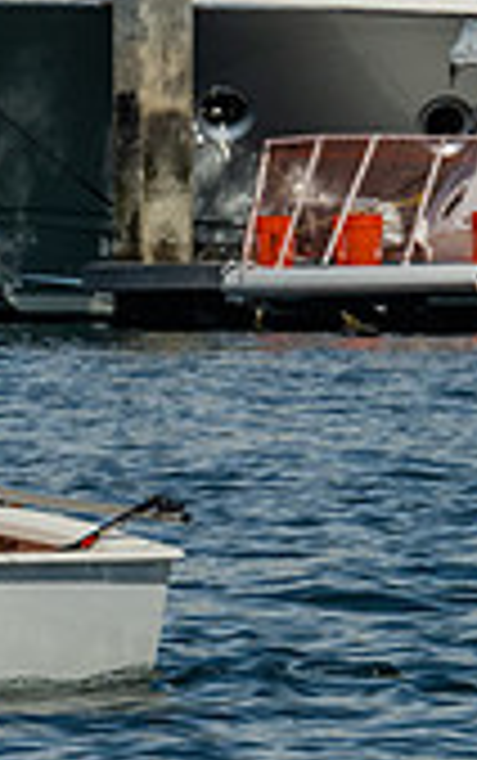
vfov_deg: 3.6
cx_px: -431
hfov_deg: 2.2
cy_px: 74
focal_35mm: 591
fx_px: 12261
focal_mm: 115
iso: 250
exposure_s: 1/400
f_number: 10
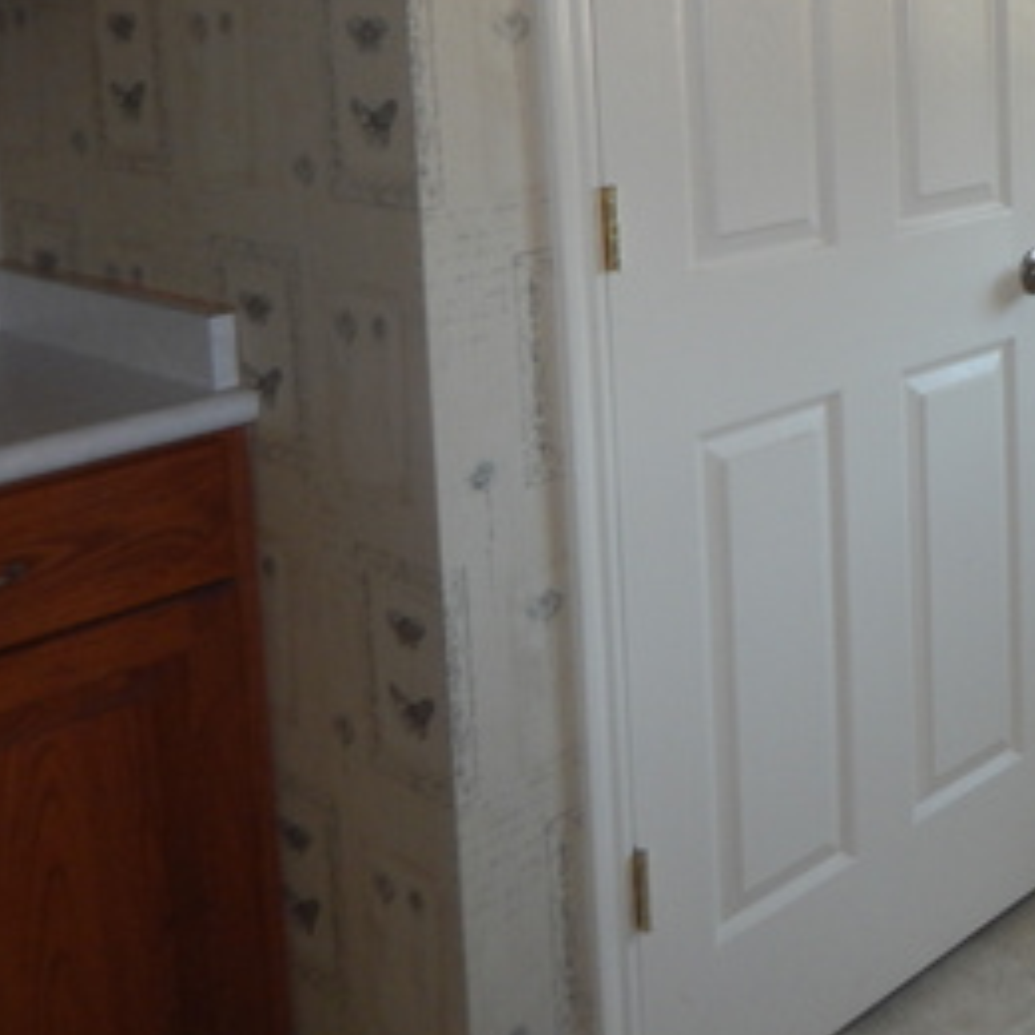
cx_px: 1190
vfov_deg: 32.4
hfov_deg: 29.9
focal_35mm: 50
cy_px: 107
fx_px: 1691
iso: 160
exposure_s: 1/30
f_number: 3
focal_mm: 4
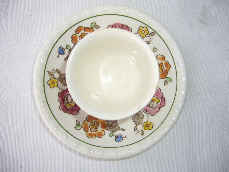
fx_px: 232
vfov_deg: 40.7
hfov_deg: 52.6
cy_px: 86
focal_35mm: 35
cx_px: 114
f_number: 2.8
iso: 80
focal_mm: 5.8
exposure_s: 1/250
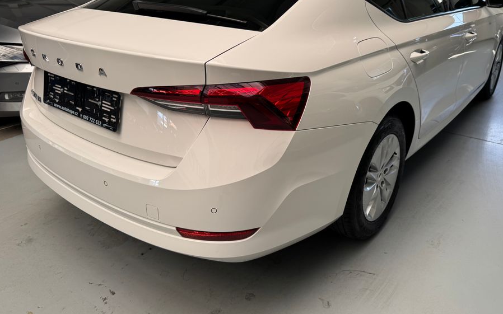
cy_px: 111
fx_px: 397
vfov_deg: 42.7
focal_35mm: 29
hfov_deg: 64.5
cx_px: 273
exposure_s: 1/121
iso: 80
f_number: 1.78
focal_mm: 6.76
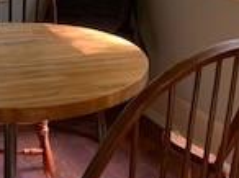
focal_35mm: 114
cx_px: 98
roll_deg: -0.5
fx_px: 786
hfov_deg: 17.3
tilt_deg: -6.7
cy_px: -59
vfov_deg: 12.5
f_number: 1.8
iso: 125
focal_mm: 4.25
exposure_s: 1/60
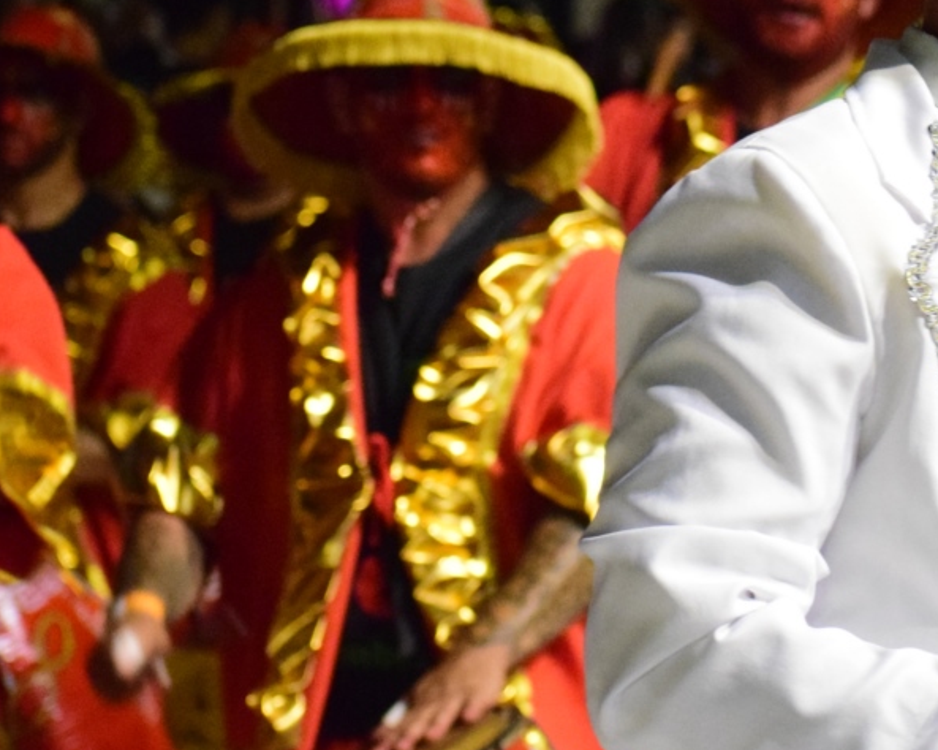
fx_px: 7382
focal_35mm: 266
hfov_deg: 7.2
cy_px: 225
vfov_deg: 5.8
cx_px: 1125
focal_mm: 70
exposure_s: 1/80
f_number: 4.5
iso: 5000
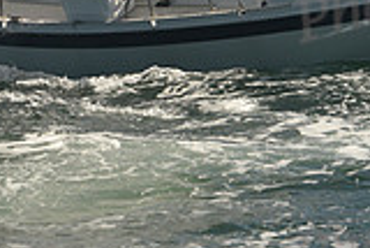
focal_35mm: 254
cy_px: -105
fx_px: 2613
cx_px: 178
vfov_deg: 5.4
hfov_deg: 8.1
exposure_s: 1/640
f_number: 8
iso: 250
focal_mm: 70
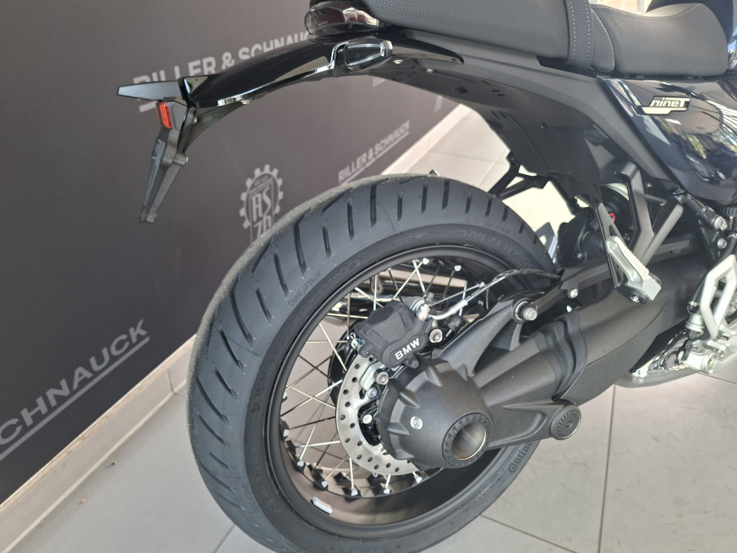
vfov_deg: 58.9
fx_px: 490
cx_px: 368
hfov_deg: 73.9
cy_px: 276
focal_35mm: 23
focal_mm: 5.54
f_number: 1.8
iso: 160
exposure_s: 1/100
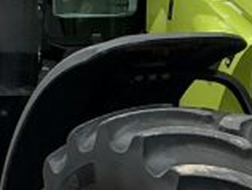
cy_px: 62
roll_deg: -2.4
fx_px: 1320
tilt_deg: -3.7
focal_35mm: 181
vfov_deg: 8.2
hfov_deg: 10.6
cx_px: 345
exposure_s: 1/1076
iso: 25
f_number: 1.8
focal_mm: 3
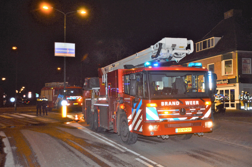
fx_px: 273
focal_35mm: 39
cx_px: 126
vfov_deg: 34.1
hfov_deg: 49.6
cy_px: 84
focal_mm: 26
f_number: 4.5
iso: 400
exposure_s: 1/80
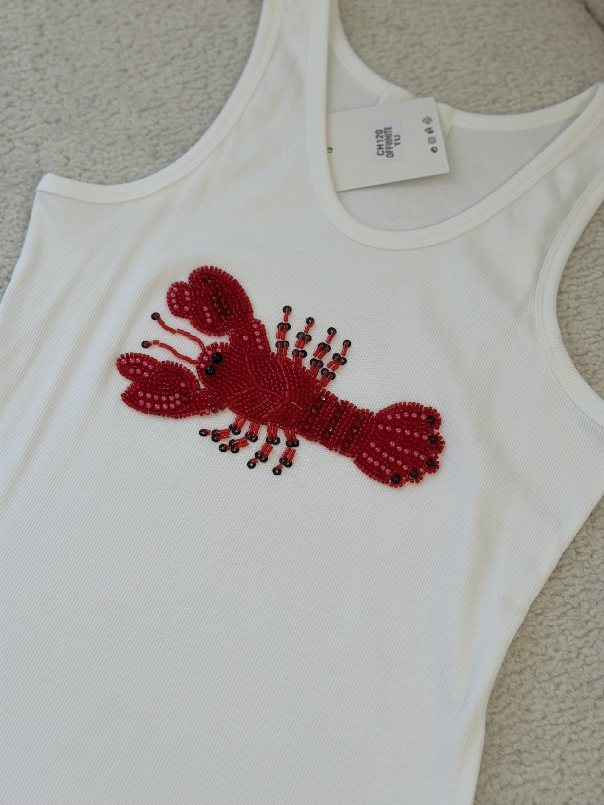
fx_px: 1117
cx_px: 302
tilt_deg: -67.6
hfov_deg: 30.3
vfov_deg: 39.7
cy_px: 402
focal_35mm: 48
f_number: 1.78
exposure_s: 1/225
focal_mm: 6.76
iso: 64
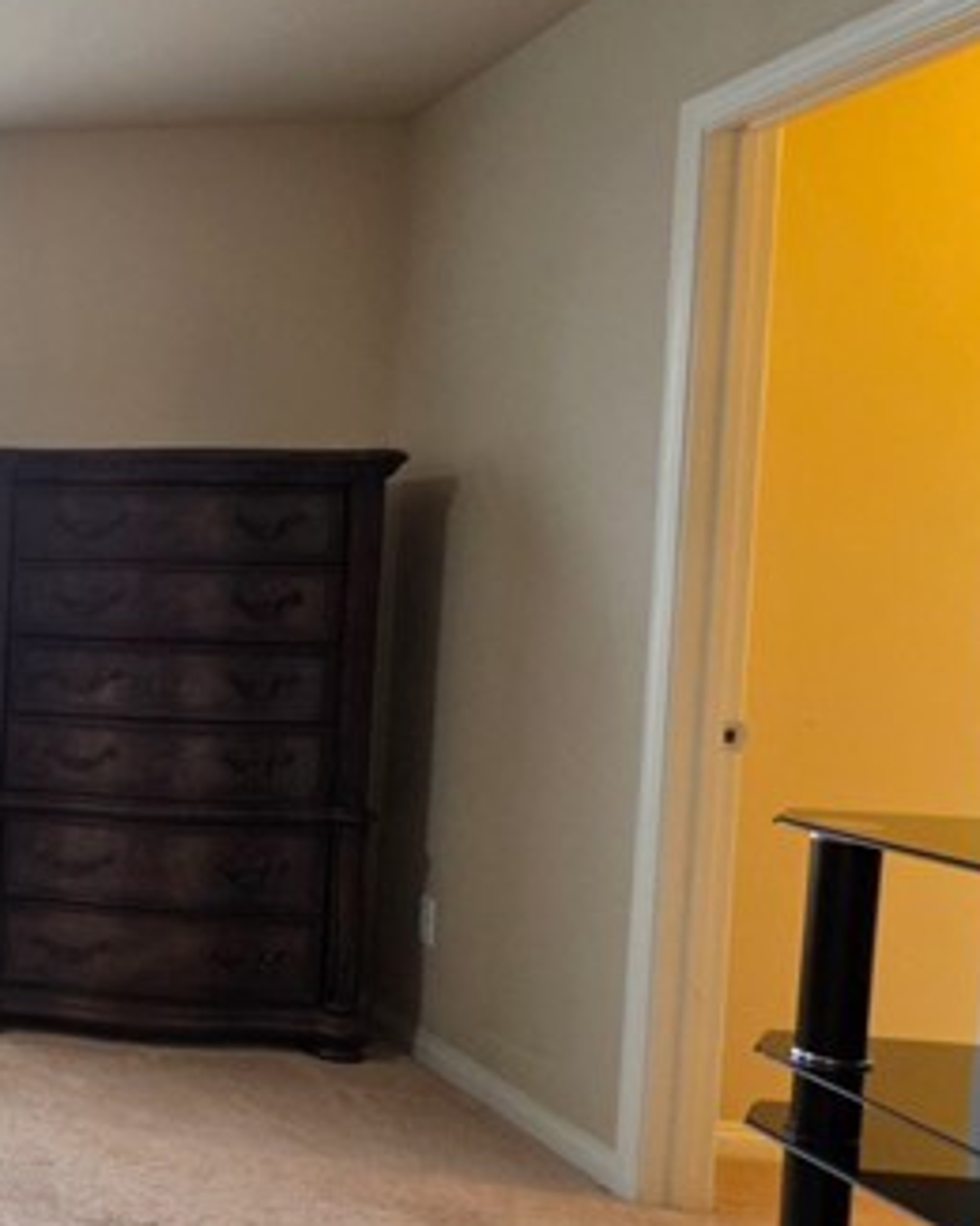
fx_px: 1450
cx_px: -614
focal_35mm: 40
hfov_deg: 24.8
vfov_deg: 45.7
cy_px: 671
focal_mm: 2.2
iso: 250
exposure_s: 1/120
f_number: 1.9
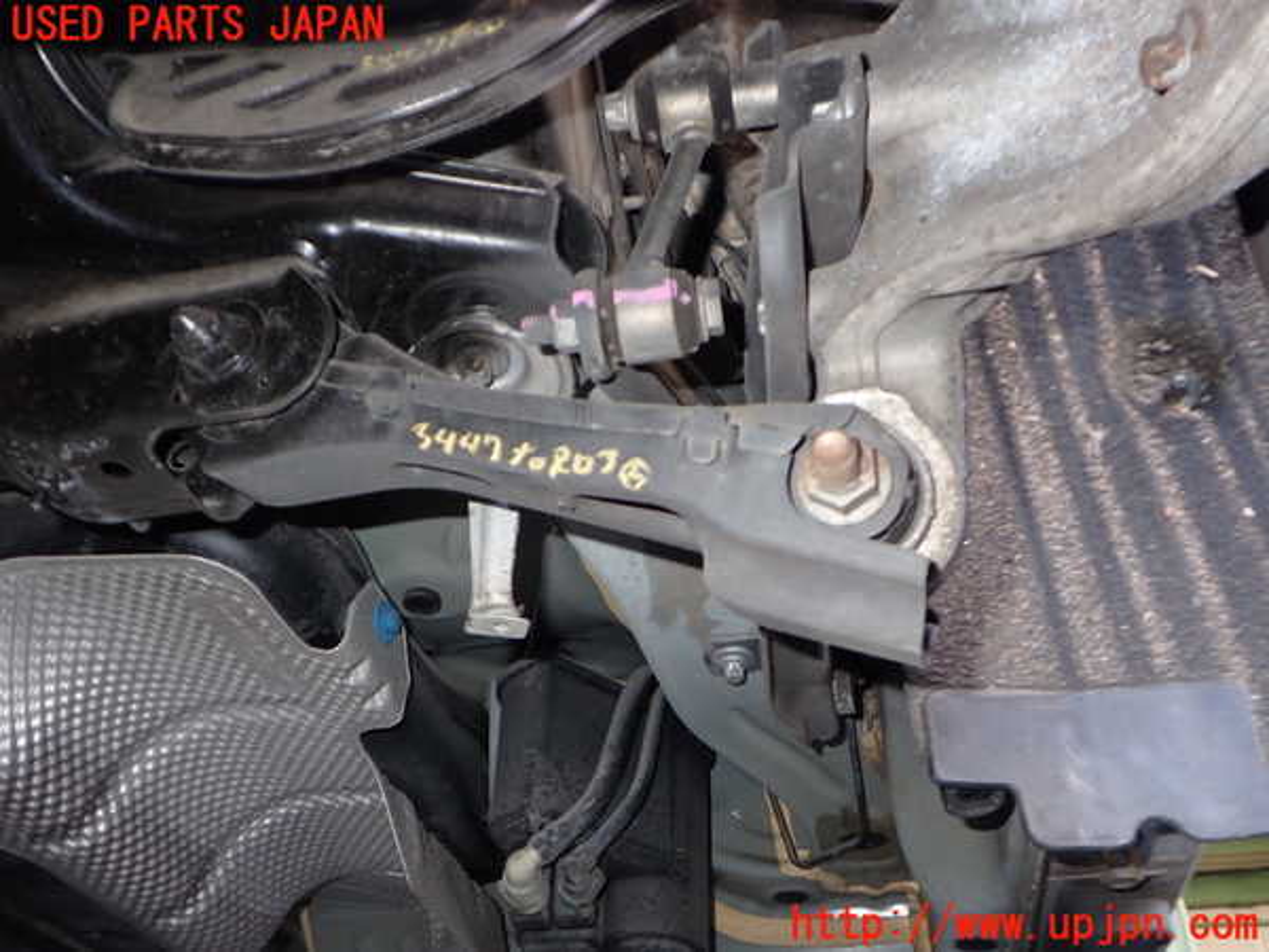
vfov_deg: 46.8
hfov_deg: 60.0
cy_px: 476
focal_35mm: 30
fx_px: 1100
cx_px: 634
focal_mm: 5.4
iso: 200
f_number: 2.3
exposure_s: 1/30
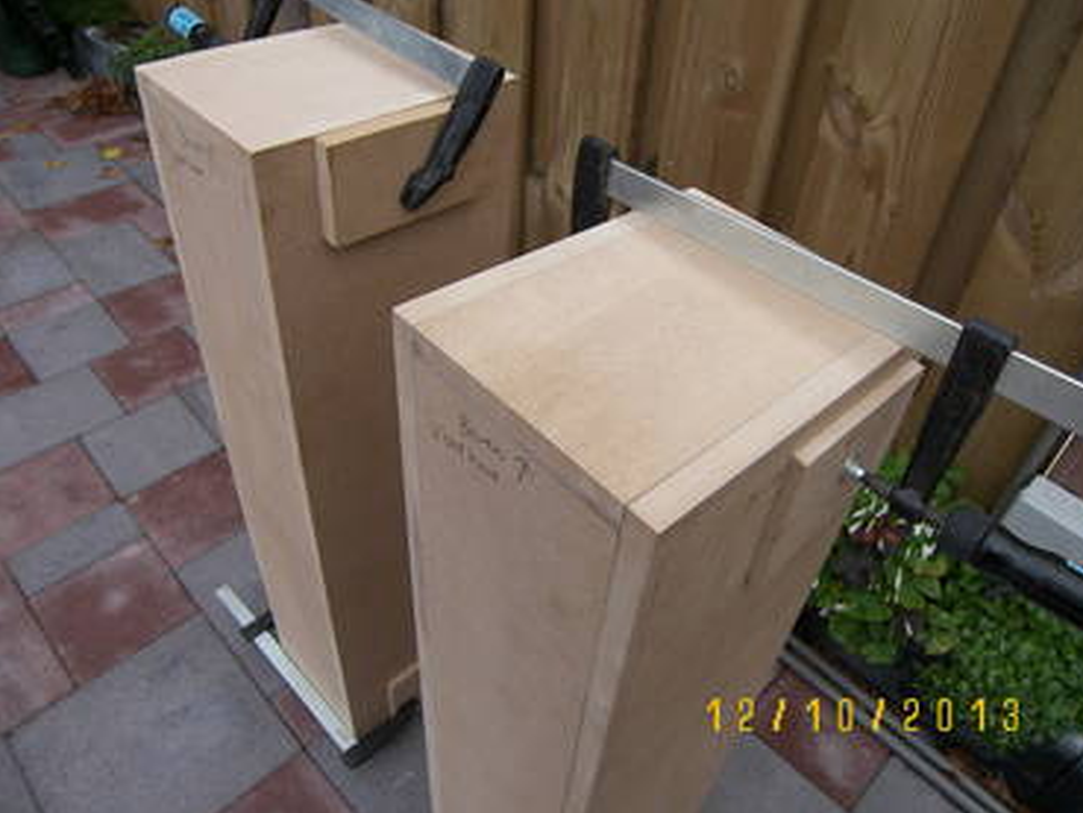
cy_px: 390
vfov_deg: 53.1
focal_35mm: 26
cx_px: 584
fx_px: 814
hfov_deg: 67.2
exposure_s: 1/250
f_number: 2.8
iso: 50
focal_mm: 5
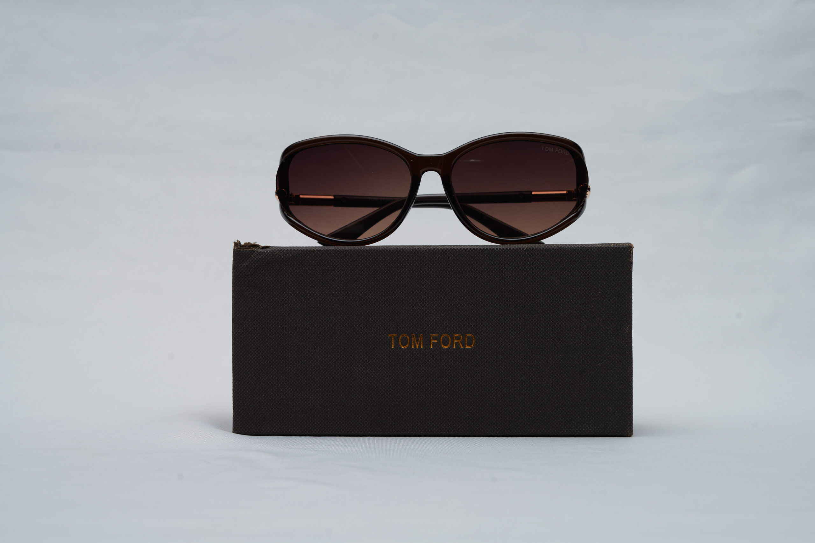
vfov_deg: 27.0
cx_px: 408
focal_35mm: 50
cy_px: 272
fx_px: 1132
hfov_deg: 39.6
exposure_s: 1/160
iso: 100
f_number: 9
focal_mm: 50
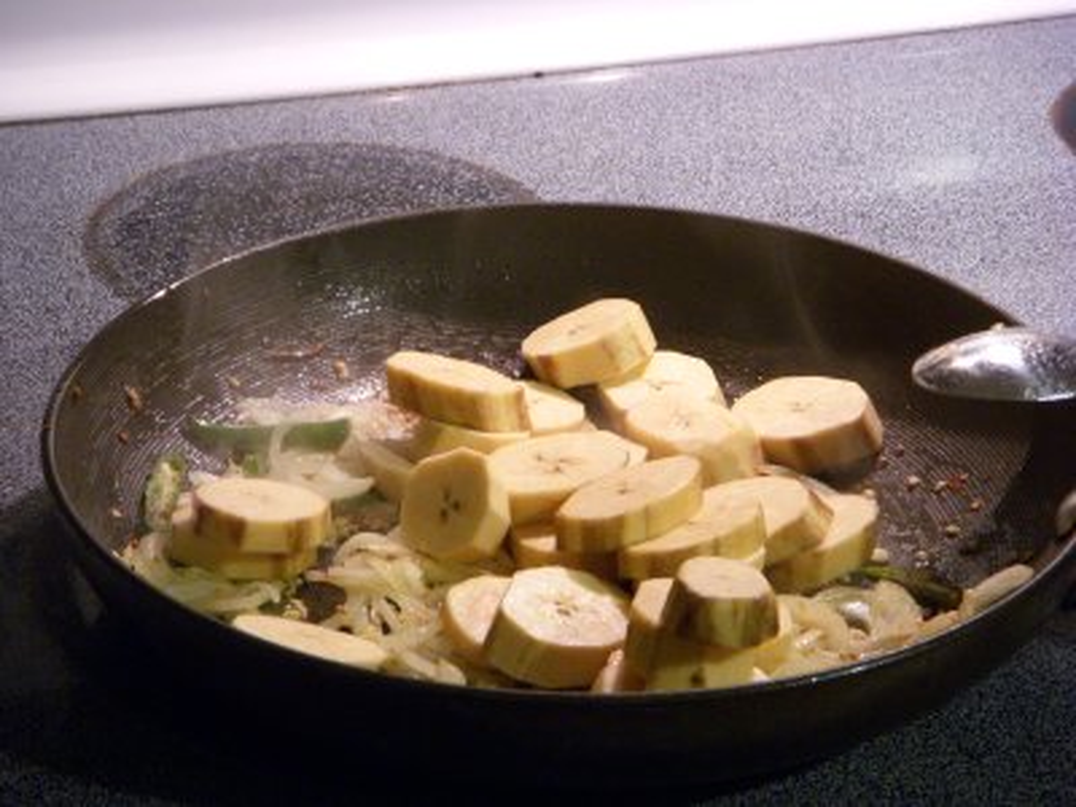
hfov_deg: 17.3
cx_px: 538
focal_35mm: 114
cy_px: 404
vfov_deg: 13.0
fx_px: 3544
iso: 400
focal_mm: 18.9
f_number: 4.2
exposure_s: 1/10
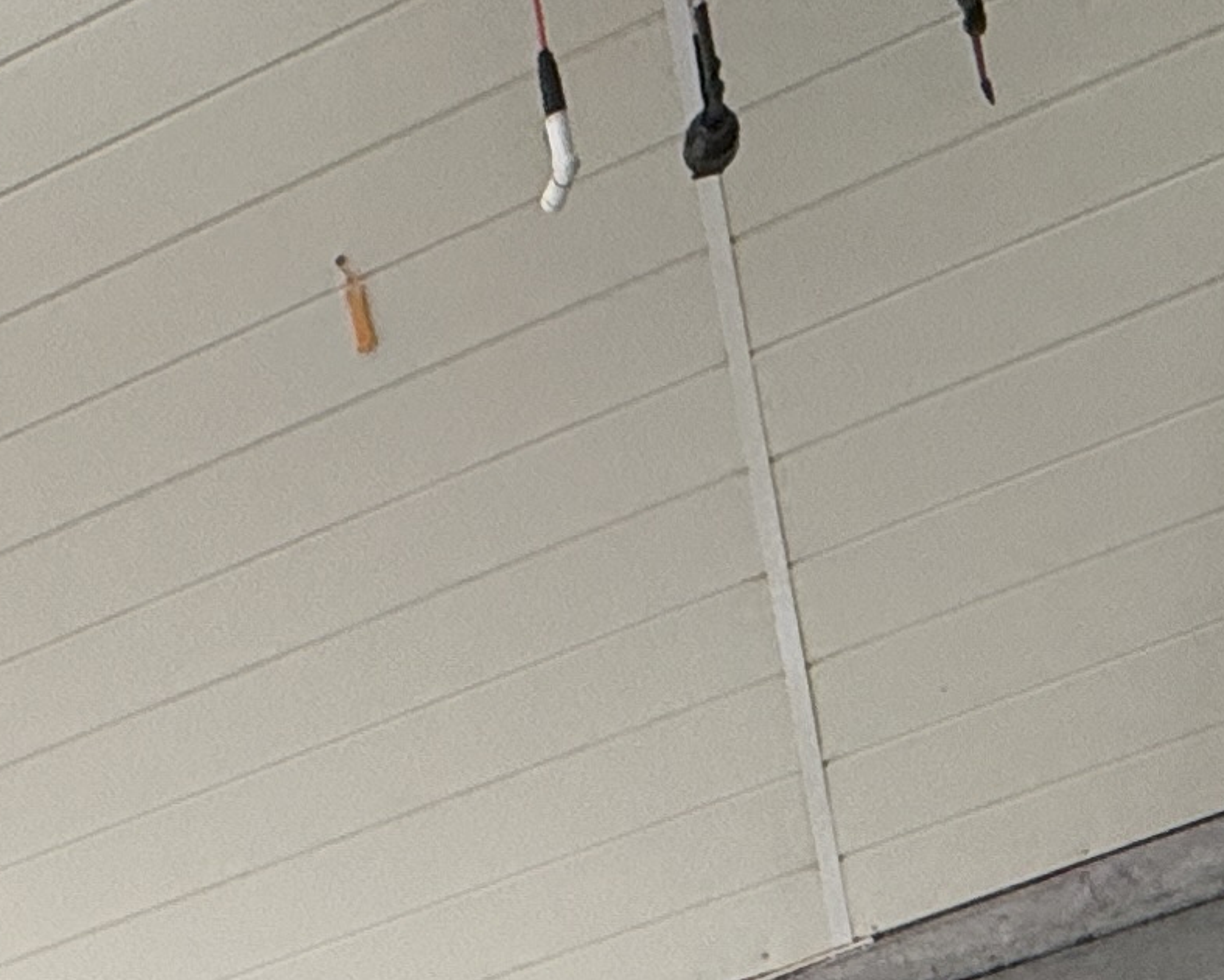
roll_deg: +24.5
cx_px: -198
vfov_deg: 16.8
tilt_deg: -26.2
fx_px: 2536
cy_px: 1916
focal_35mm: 70
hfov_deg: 24.8
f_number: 2.2
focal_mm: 2.22
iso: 40
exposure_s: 1/222
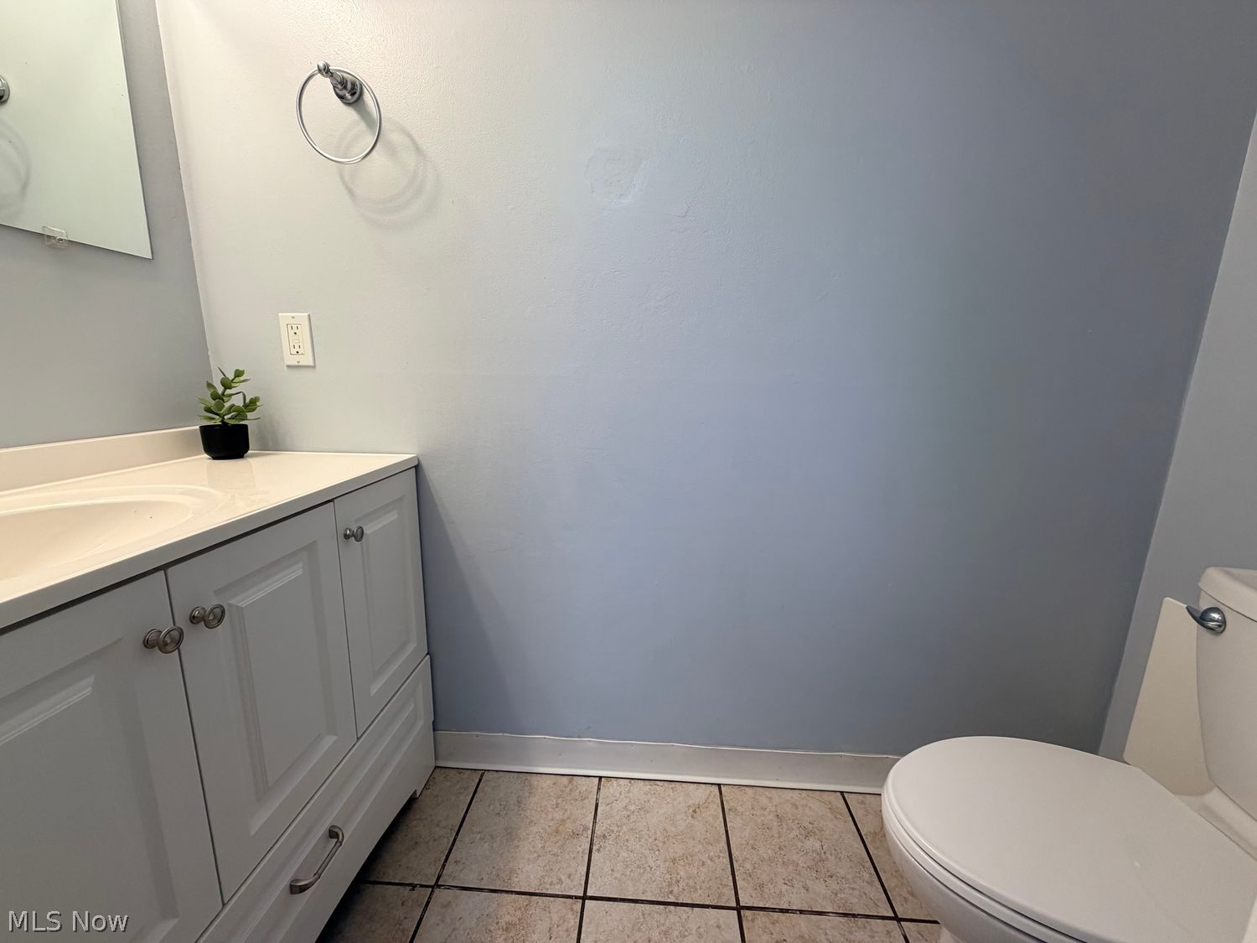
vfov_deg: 85.7
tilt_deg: -11.8
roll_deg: -1.2
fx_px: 508
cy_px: 472
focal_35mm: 14
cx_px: 628
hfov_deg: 102.1
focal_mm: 2.22
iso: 125
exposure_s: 1/120
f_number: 2.2
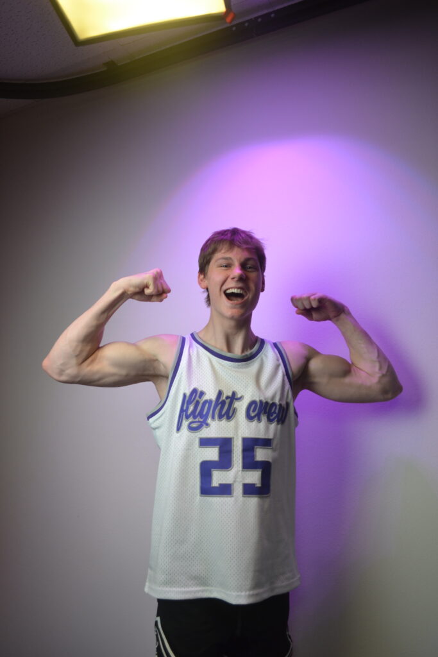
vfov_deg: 67.4
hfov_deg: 47.9
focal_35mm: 27
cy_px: 328
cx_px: 219
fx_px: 493
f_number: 4
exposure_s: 1/60
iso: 400
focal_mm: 18
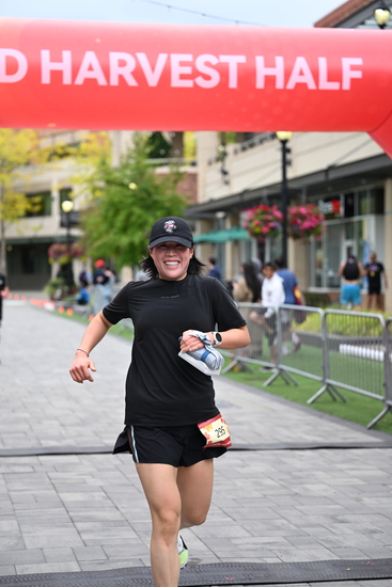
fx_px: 1175
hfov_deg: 18.9
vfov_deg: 28.1
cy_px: 294
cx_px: 196
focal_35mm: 72
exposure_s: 1/2000
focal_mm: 72
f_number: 2.8
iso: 640
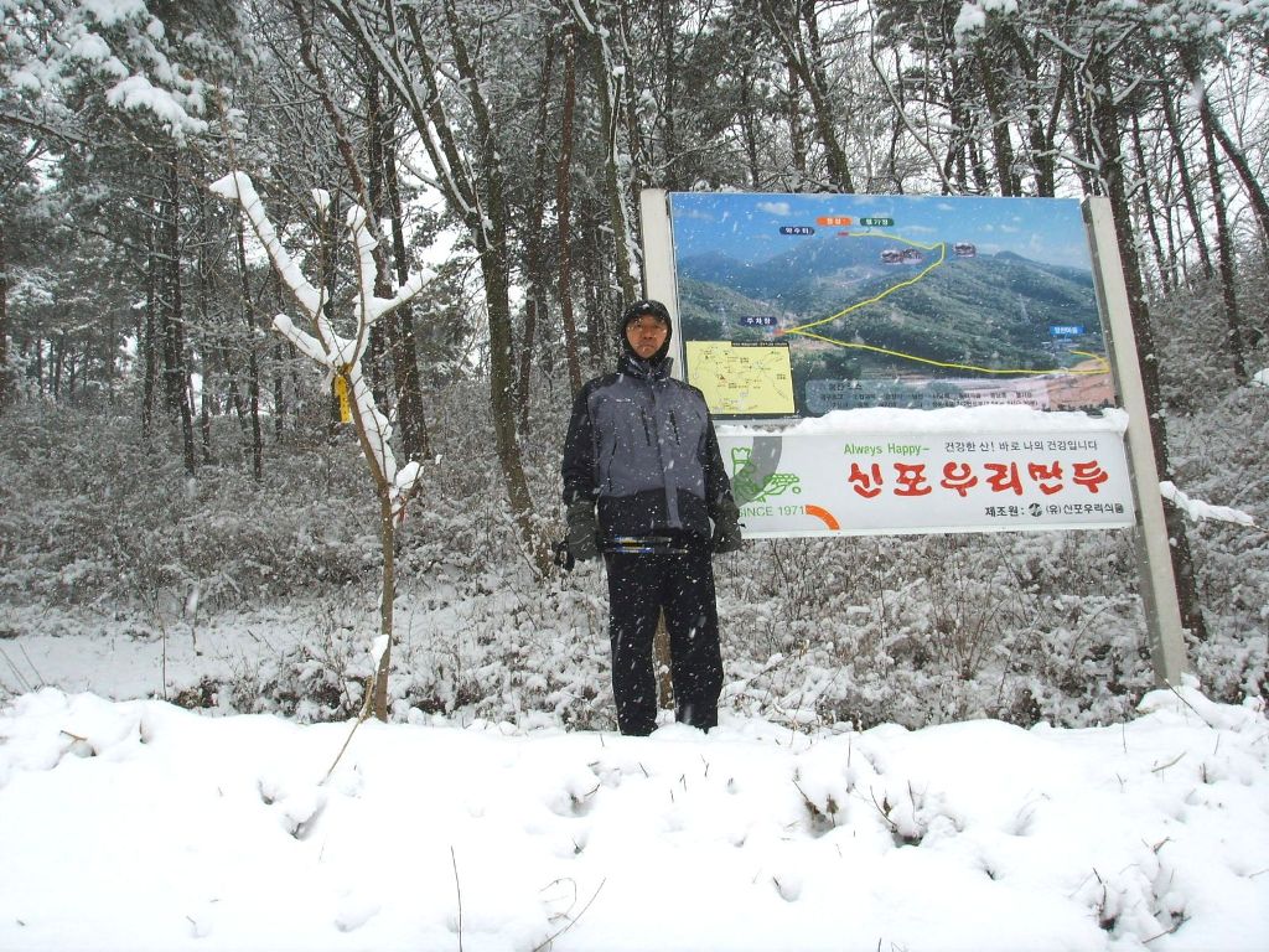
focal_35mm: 39
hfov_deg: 47.9
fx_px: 1430
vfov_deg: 36.8
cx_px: 634
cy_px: 476
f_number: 6.3
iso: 50
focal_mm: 6.6
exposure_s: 1/180
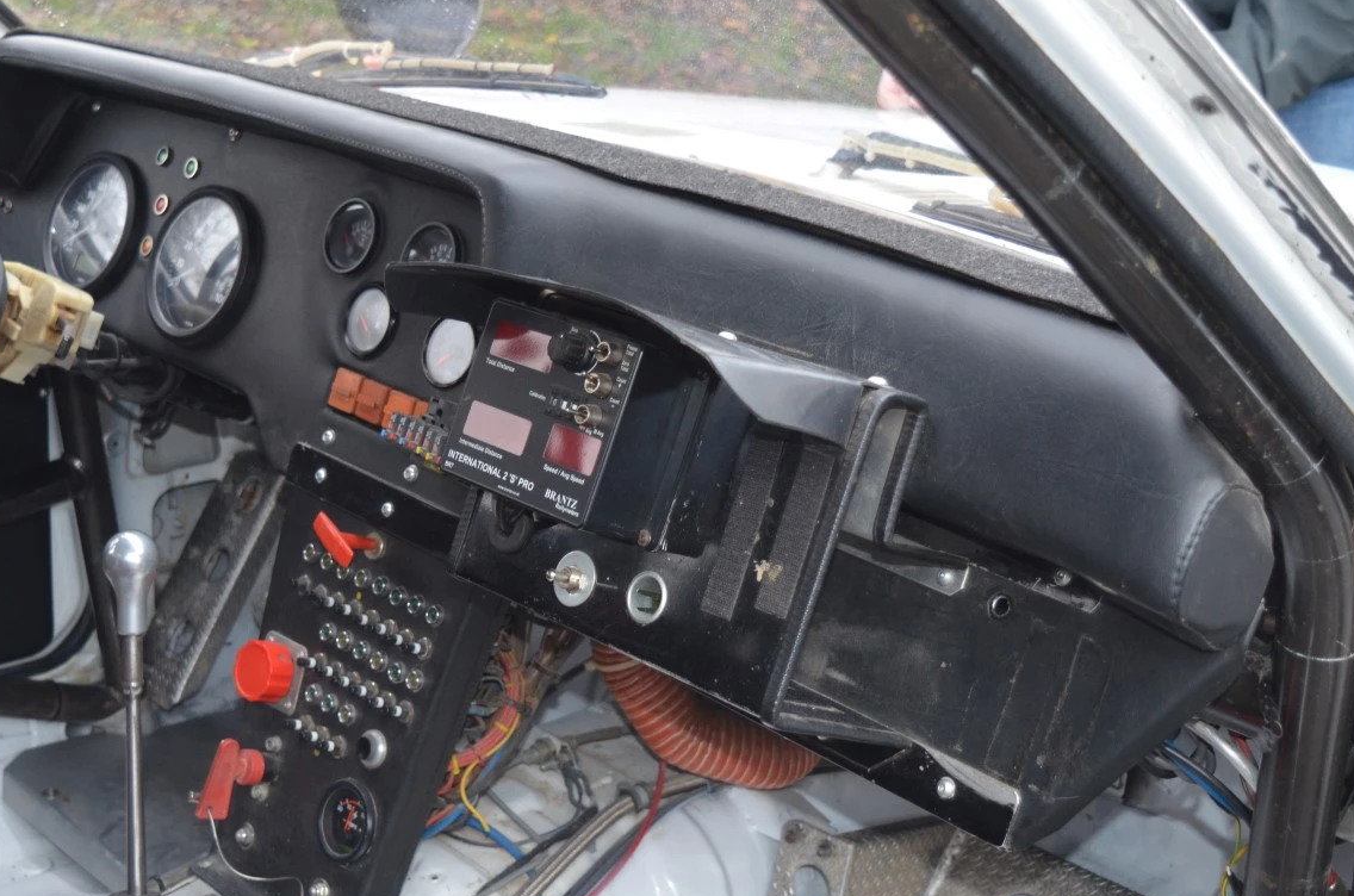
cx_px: 424
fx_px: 2102
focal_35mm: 56
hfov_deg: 35.3
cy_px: 505
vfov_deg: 24.1
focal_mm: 26
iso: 450
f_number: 4
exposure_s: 1/60
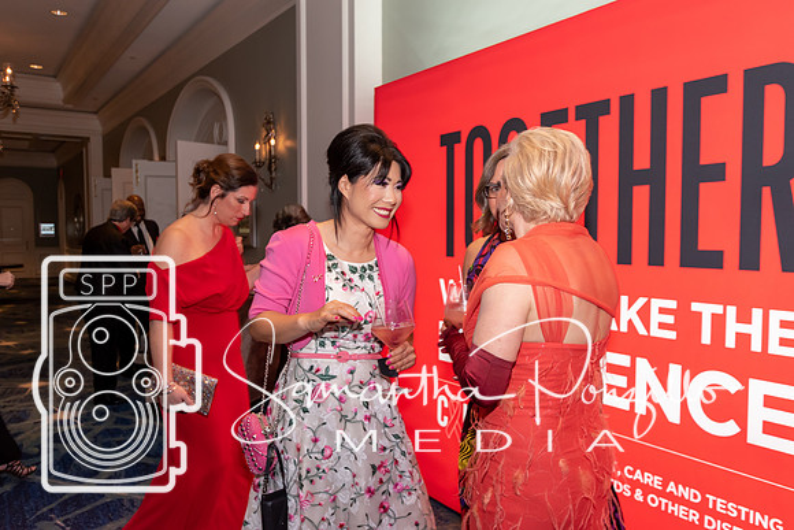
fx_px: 629
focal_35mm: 28
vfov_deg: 45.7
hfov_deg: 64.5
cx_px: 397
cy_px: 265
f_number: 4
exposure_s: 1/60
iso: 800
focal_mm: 19
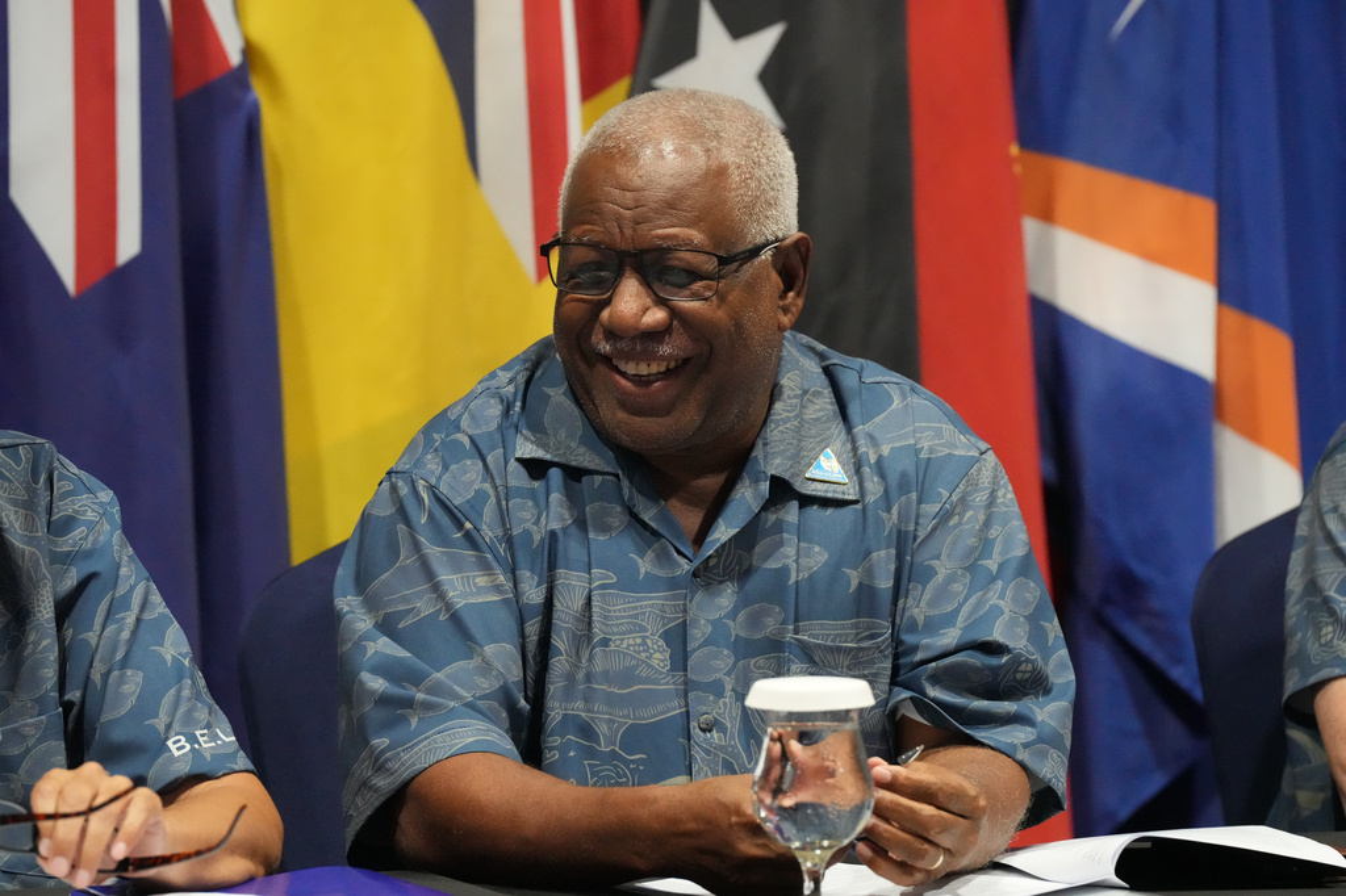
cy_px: 448
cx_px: 673
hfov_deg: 10.3
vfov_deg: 6.9
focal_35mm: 200
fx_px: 7475
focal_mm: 200
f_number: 5.6
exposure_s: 1/160
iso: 12800
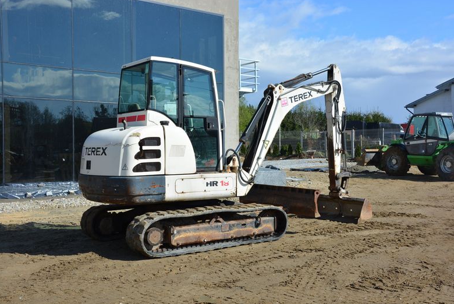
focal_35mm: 40
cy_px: 153
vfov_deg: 33.5
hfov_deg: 48.4
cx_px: 230
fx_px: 505
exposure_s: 1/250
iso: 100
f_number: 8
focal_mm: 26
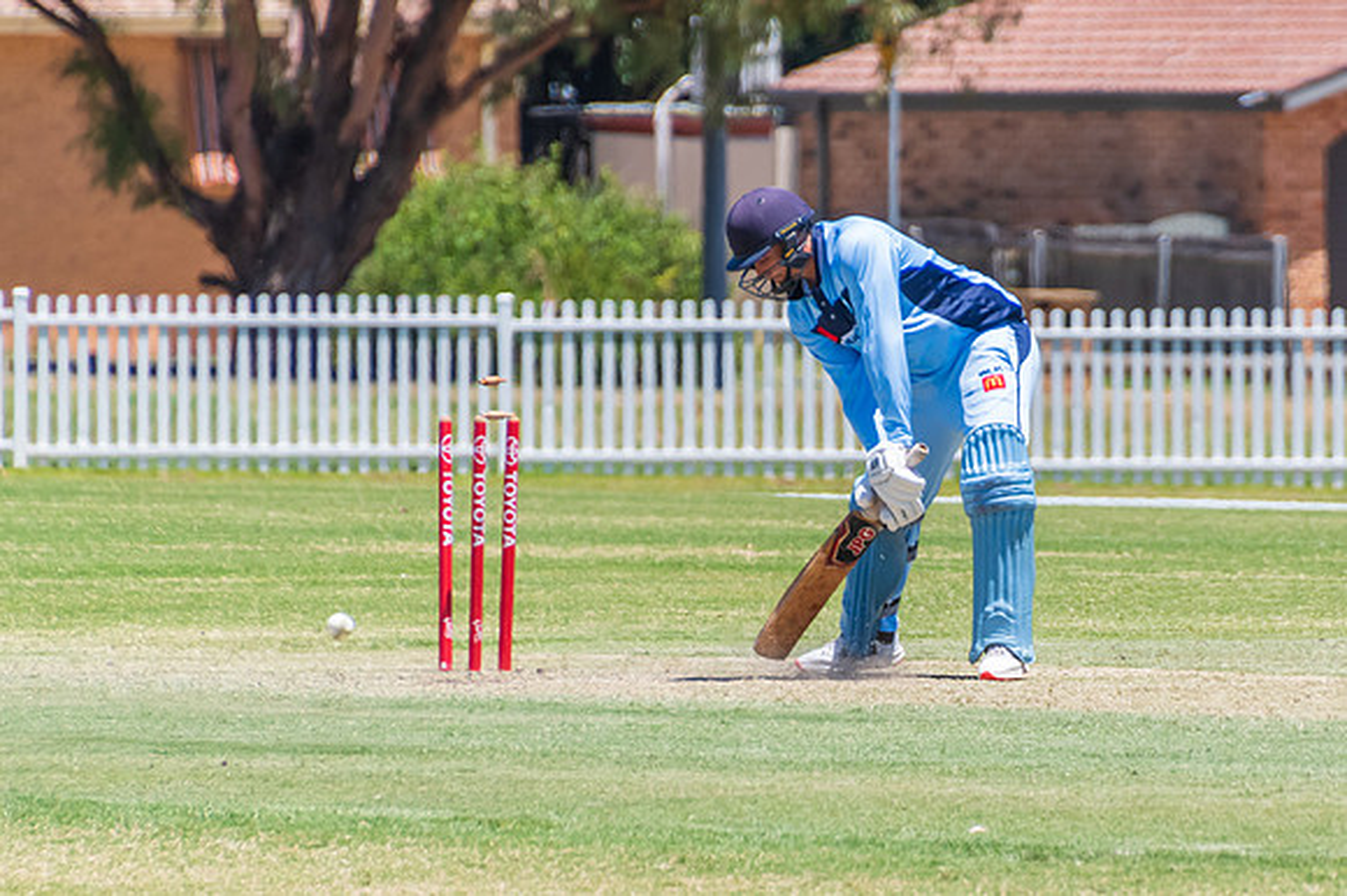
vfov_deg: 1.5
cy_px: 525
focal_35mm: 917
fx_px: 34286
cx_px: 903
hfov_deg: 2.3
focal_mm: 400
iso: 400
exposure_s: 1/1600
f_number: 6.3
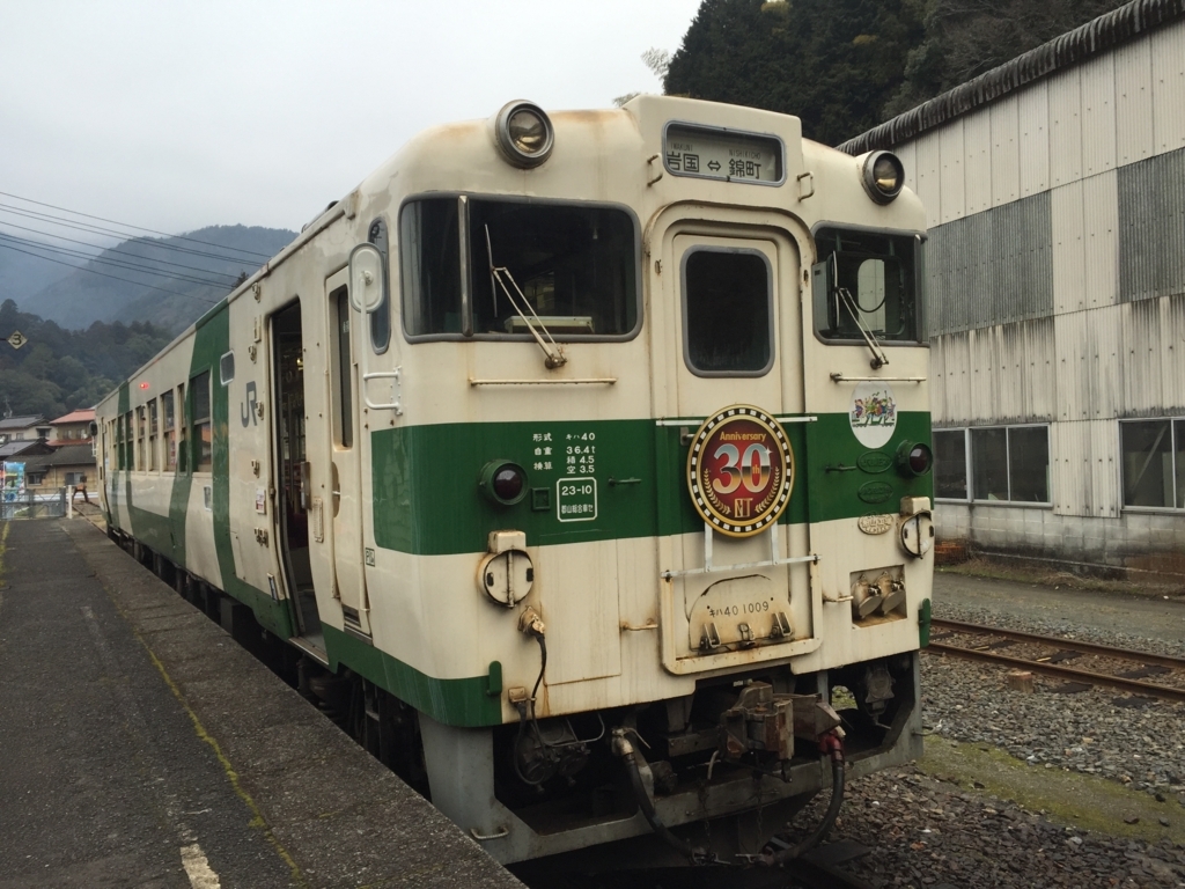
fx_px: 993
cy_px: 444
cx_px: 592
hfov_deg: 61.7
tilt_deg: +0.1
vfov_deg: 48.2
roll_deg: +2.3
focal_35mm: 29
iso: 32
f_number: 2.2
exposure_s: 1/302
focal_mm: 4.15
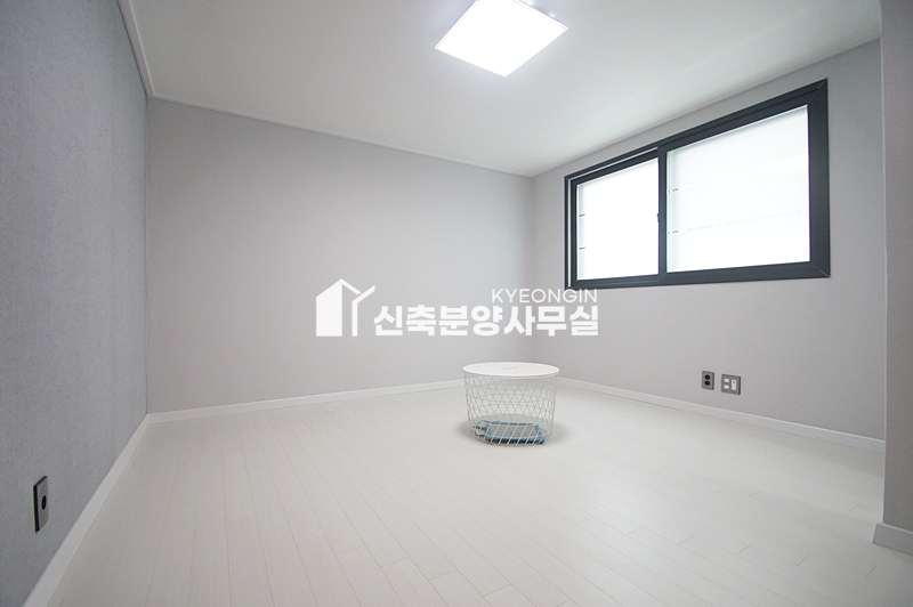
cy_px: 304
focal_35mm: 16
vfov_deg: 72.0
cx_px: 456
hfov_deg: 95.0
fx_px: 418
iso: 800
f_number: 3.5
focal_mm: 11
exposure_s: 1/100
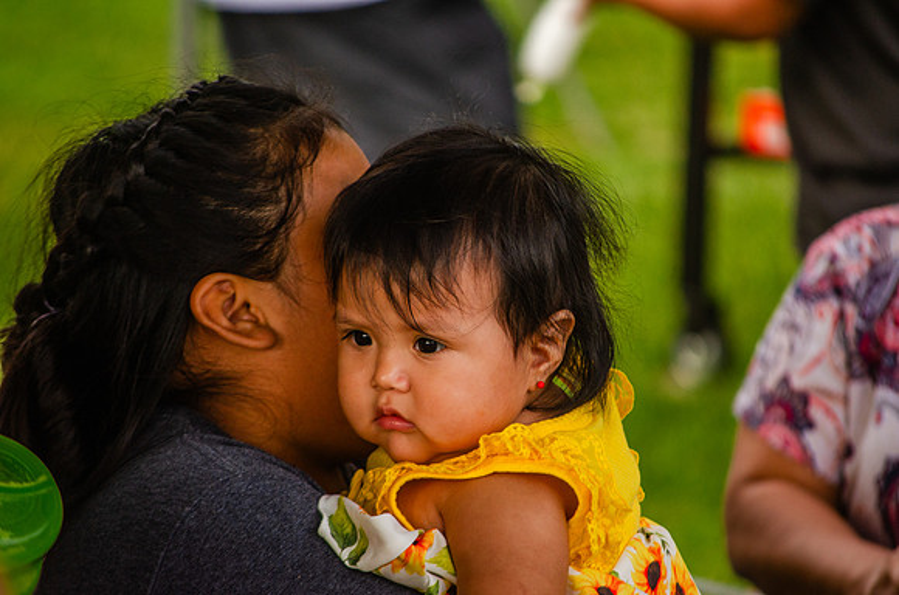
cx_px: 450
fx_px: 7475
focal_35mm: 300
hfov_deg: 6.9
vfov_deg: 4.6
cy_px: 298
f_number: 5.6
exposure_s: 1/250
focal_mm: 200
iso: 400
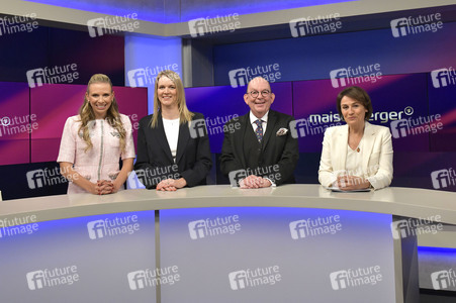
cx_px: 228
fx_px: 367
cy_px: 152
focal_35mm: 29
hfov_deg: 63.7
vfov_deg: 44.9
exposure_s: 1/250
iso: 2500
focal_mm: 29
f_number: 6.3
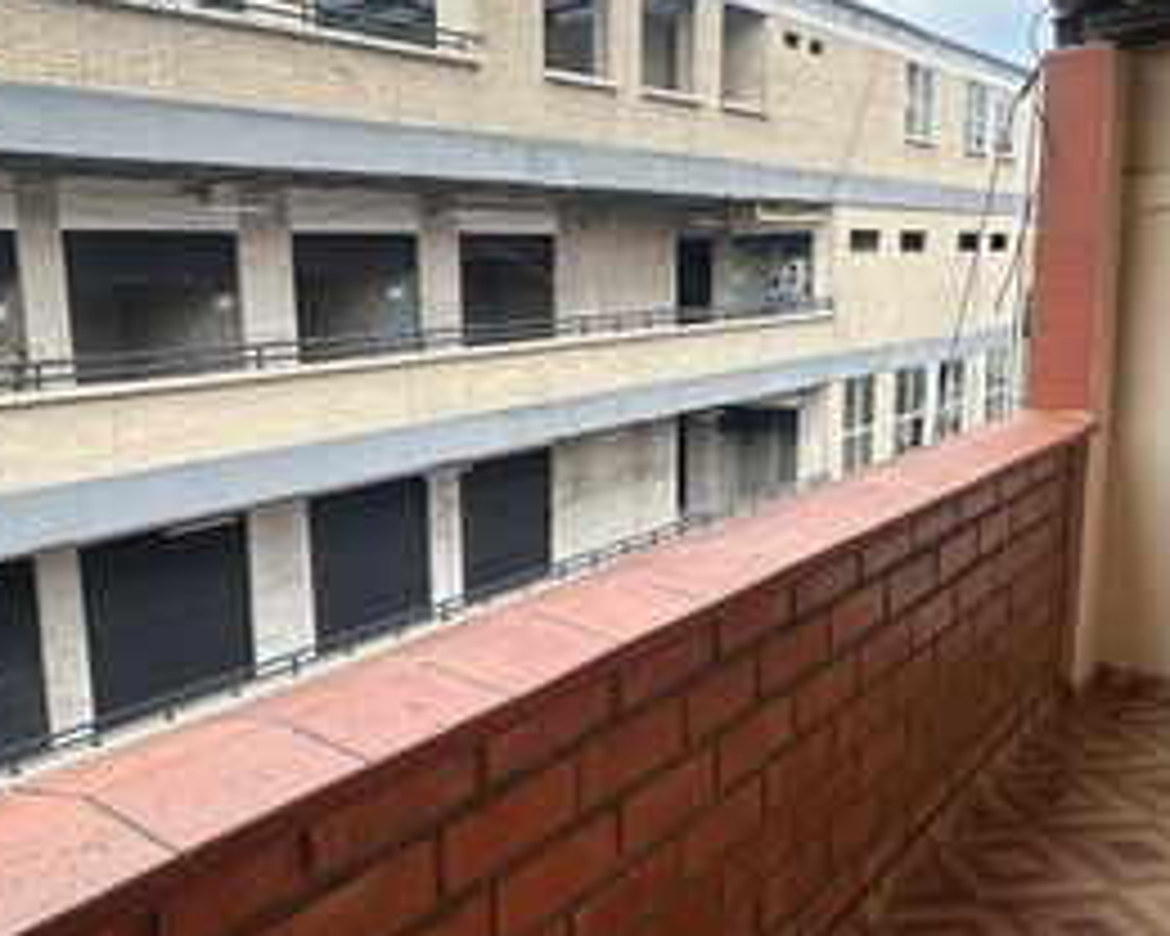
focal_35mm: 35
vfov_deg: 42.2
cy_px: 526
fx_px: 1212
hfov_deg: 50.9
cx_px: 425
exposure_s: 1/419
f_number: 2.2
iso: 40
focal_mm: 2.22
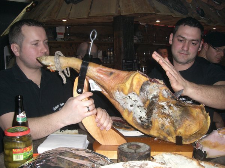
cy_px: 84
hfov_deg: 49.0
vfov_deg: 37.7
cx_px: 112
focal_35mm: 38
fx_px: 247
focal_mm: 6.2
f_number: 2.7
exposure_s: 1/60
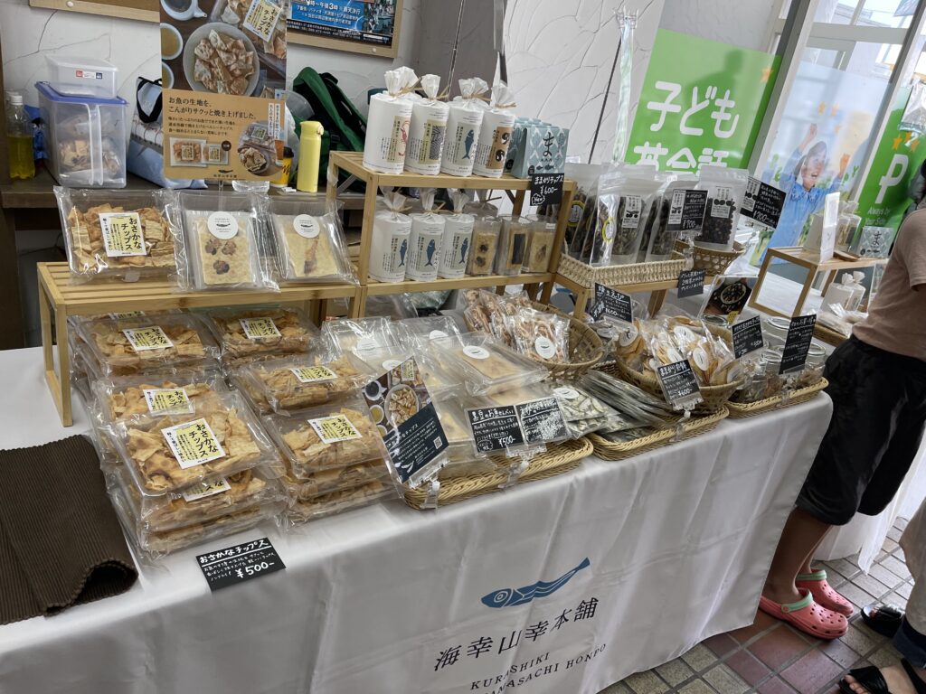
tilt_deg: -24.4
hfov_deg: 69.4
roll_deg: -10.1
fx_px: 669
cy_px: 347
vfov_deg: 54.9
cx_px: 463
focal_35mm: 25
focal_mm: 5.1
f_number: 1.6
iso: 80
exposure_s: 1/120
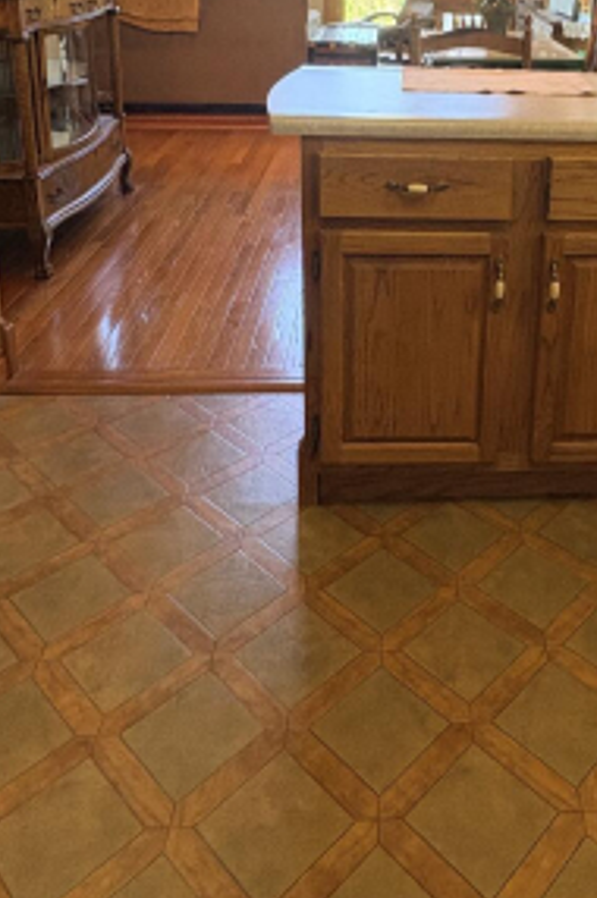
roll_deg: -2.2
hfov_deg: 37.9
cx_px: 443
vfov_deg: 51.9
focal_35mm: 34
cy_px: 165
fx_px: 848
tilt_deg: -14.4
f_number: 2.2
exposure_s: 1/90
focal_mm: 2.22
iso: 250
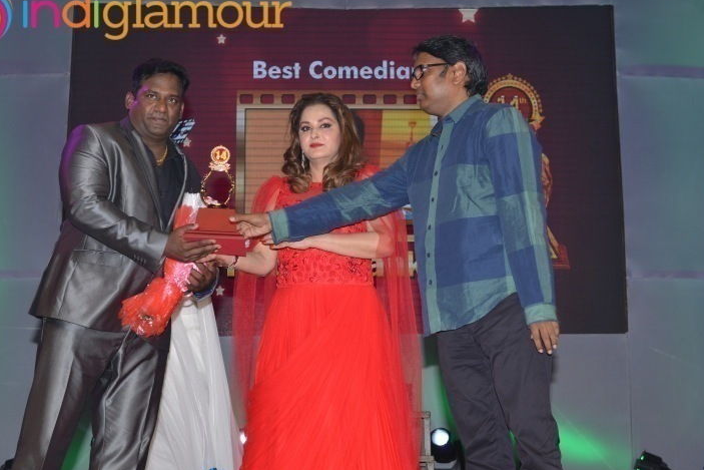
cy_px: 245
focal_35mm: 66
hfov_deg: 30.5
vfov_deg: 20.6
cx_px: 344
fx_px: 1291
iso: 320
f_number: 7.1
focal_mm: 58
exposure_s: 1/160
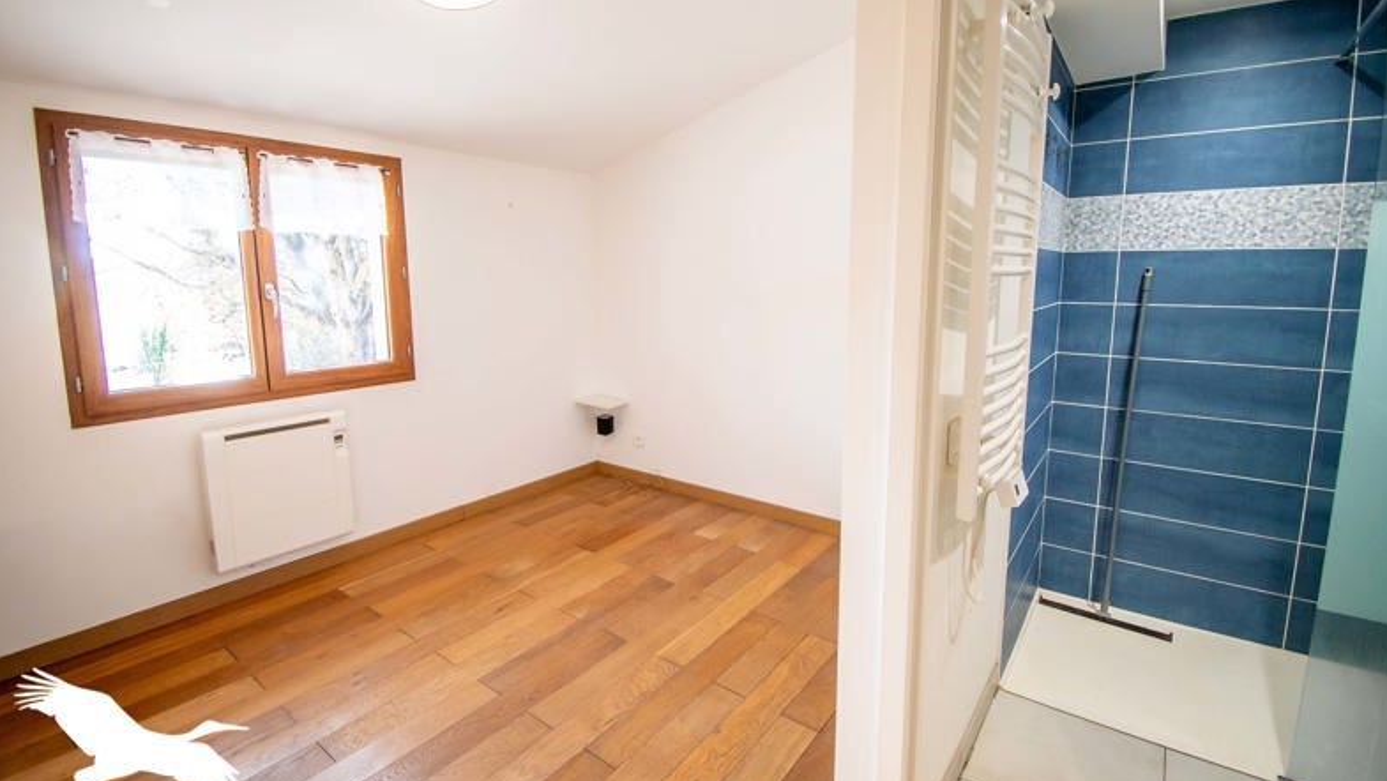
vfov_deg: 67.0
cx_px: 689
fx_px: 589
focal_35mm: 16
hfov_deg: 99.4
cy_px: 356
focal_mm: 10
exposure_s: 1/80
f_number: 4.5
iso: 640
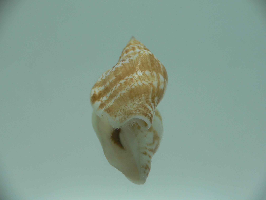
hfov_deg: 52.6
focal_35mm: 35
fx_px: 269
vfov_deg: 40.7
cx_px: 133
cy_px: 100
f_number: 2.8
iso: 80
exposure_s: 1/80
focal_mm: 4.6
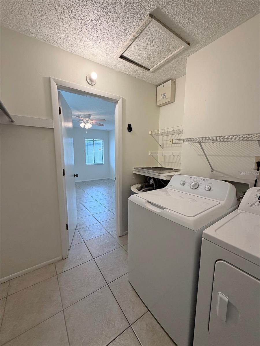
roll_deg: -0.7
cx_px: 130
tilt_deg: -8.3
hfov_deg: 85.7
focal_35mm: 14
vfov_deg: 102.1
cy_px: 173
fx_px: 140
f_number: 2.2
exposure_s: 1/120
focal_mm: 2.22
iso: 200
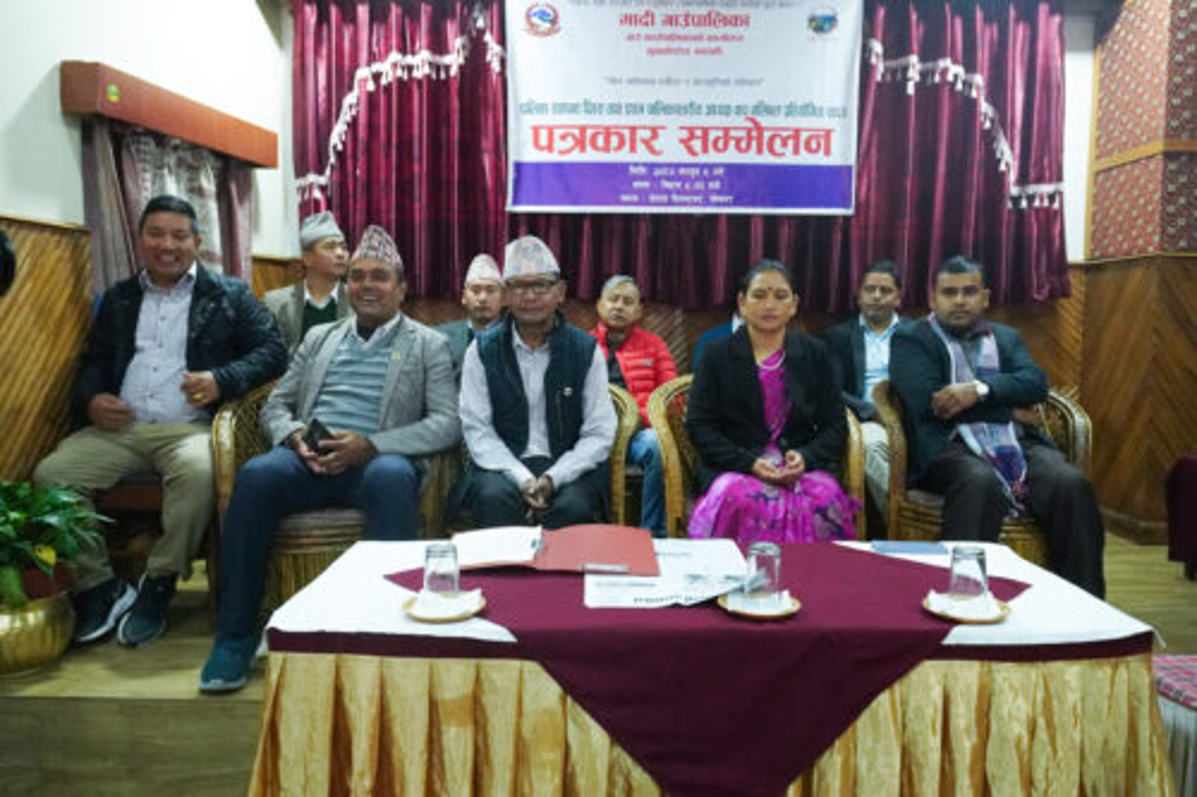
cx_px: 598
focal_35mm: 27
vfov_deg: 47.9
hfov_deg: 67.4
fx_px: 897
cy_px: 398
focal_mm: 18
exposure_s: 1/60
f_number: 5.6
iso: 6400
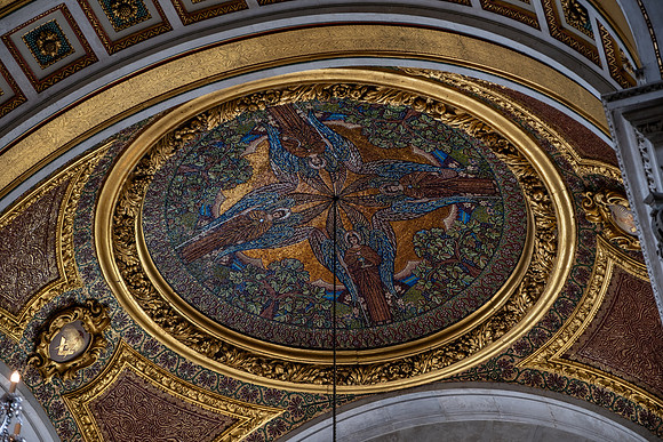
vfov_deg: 19.2
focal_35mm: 71
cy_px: 221
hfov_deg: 28.4
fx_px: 1308
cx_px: 332
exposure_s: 1/30
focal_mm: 47
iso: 200
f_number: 2.8
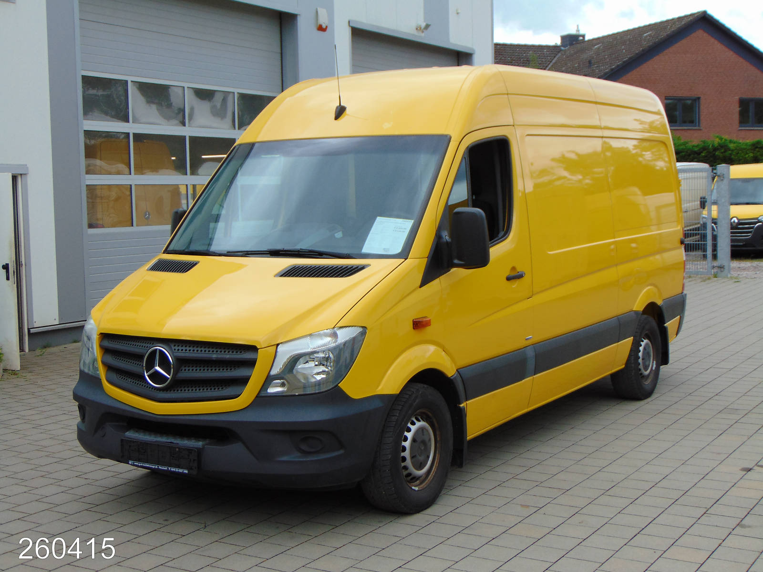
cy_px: 286
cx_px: 382
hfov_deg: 38.2
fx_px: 1102
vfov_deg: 29.1
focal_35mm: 50
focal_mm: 9
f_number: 3.5
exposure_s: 1/320
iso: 80
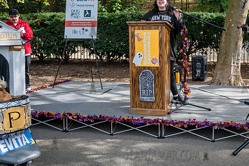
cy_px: 54
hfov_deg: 43.8
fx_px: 304
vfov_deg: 30.3
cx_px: 168
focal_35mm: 44
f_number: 4
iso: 1000
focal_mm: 32
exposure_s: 1/1000
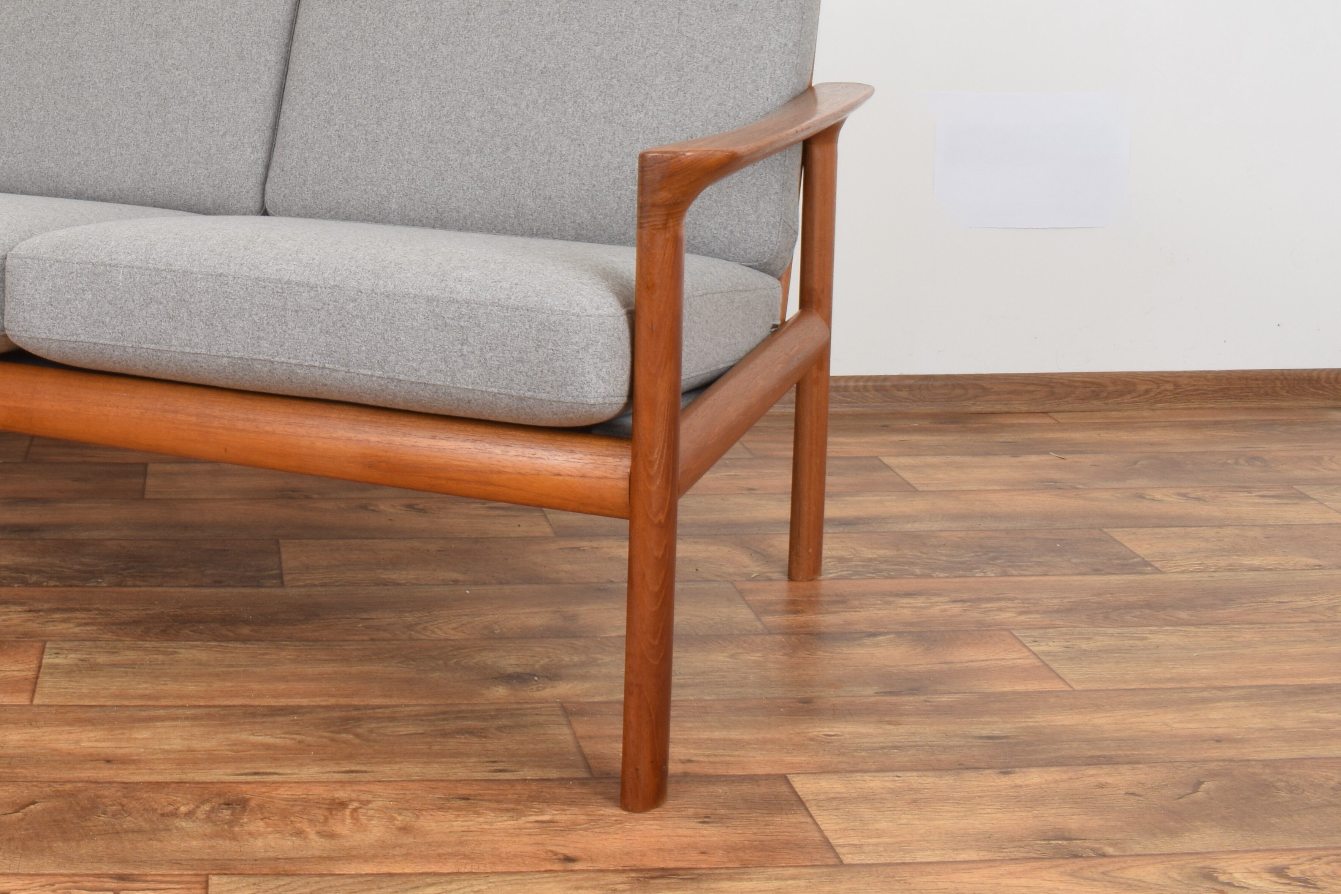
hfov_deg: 37.2
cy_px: 147
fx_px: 1900
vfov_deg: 25.9
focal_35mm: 51
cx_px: 227
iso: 100
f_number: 25
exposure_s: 4
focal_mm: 20
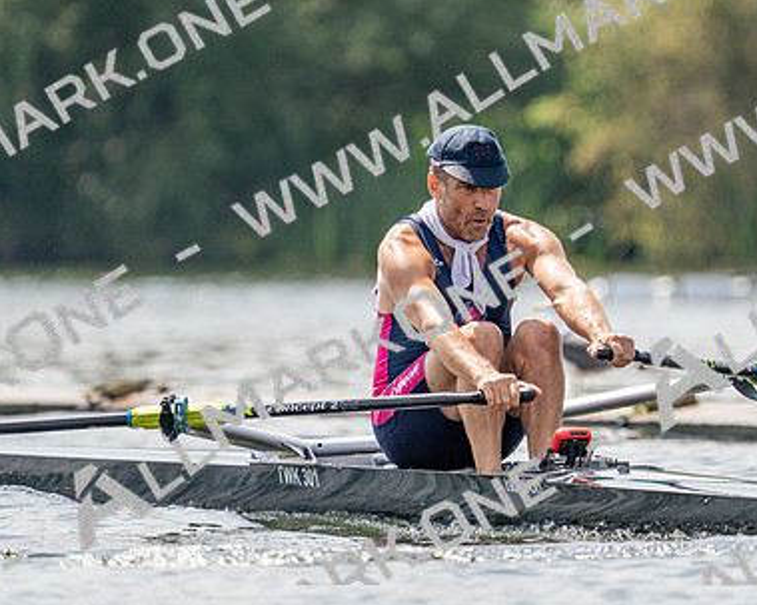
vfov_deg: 2.0
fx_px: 17202
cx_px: 479
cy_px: 243
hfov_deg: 2.5
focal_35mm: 768
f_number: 6.3
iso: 320
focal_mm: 535
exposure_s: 1/1600
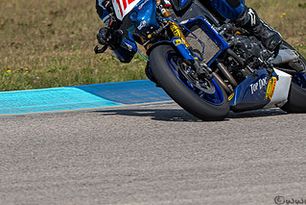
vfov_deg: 1.8
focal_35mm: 745
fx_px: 6335
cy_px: 25
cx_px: 173
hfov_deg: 2.8
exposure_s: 1/800
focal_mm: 340
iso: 180
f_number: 9
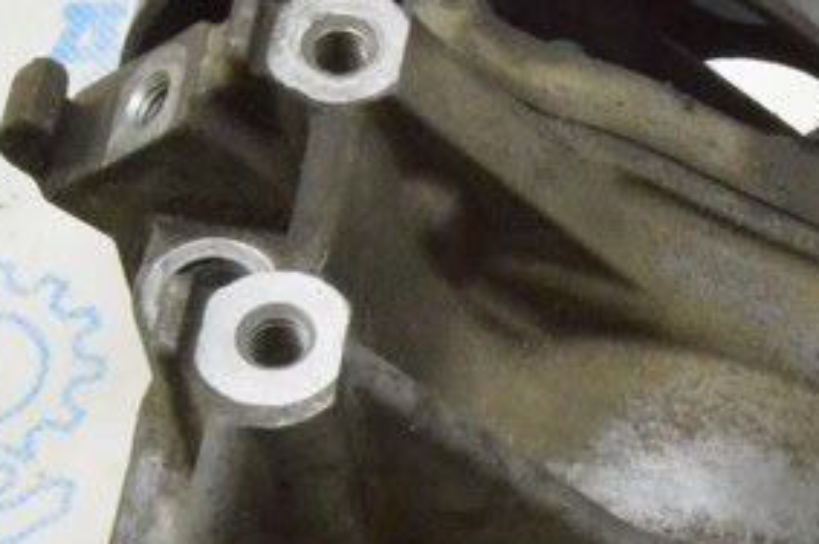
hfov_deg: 15.7
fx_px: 2836
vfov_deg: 10.9
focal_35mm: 125
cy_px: 453
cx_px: 1022
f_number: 20
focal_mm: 23
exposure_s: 1/15
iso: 6400
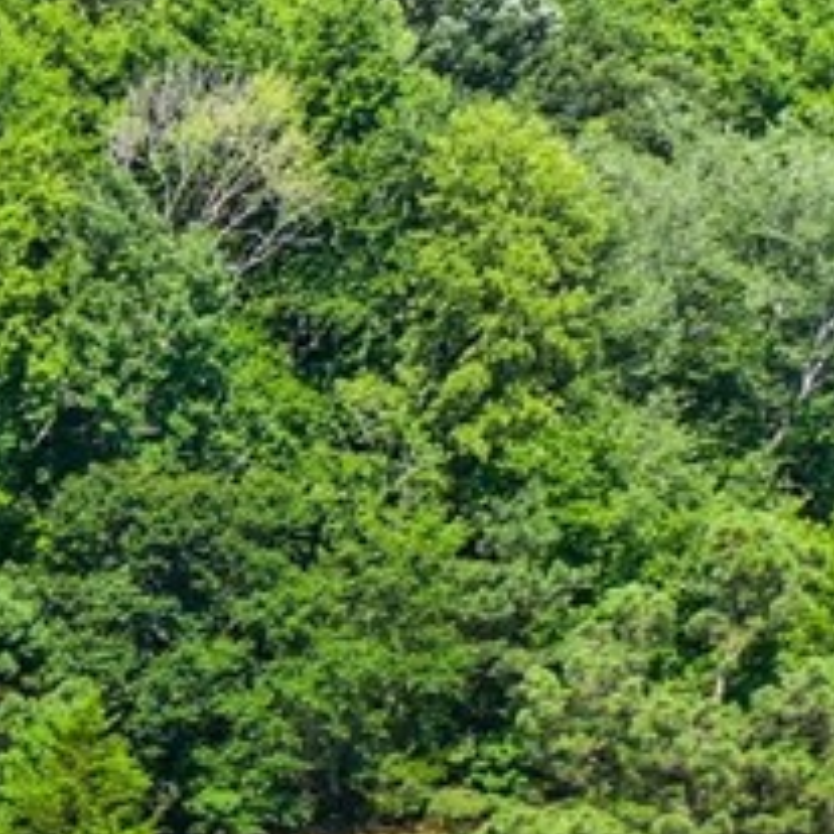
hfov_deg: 11.8
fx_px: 3407
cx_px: -1072
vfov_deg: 13.2
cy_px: 1259
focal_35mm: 125
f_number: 3.2
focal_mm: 10.26
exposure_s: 1/25
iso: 100
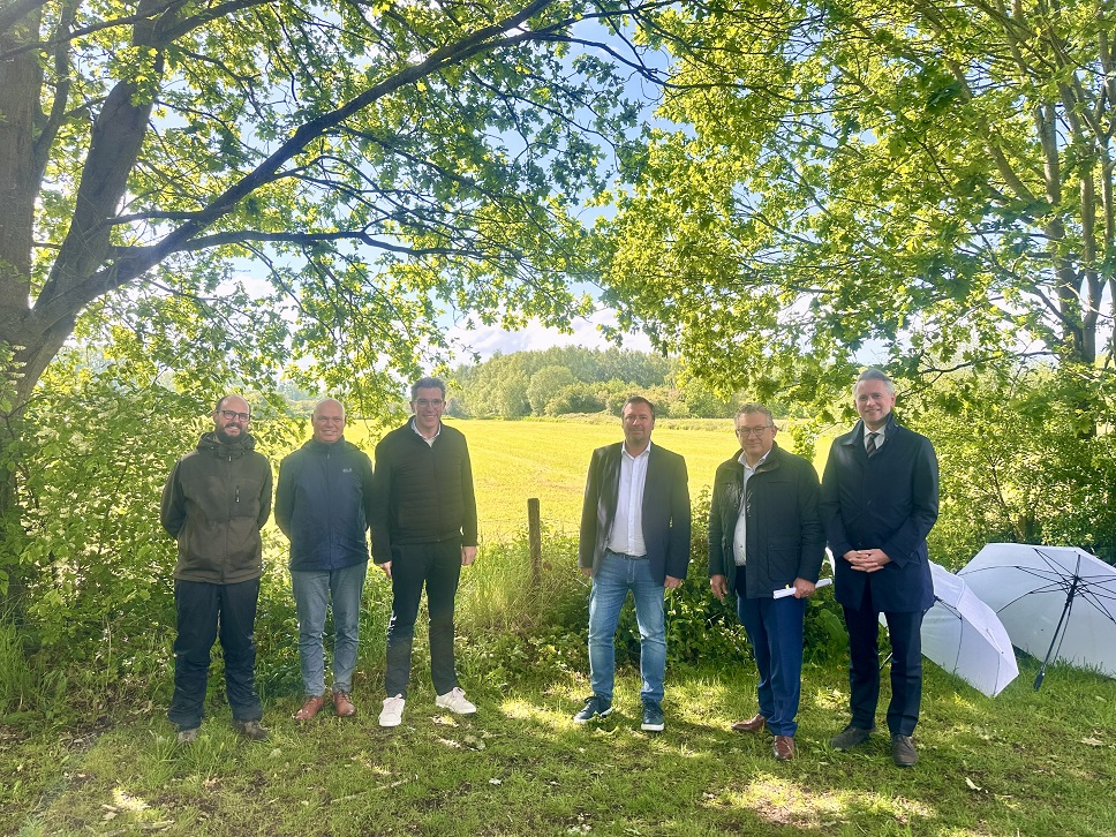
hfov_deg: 71.6
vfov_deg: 56.8
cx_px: 558
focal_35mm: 24
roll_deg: +0.2
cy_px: 418
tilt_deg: -0.1
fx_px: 774
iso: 80
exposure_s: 1/962
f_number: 1.78
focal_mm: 6.86
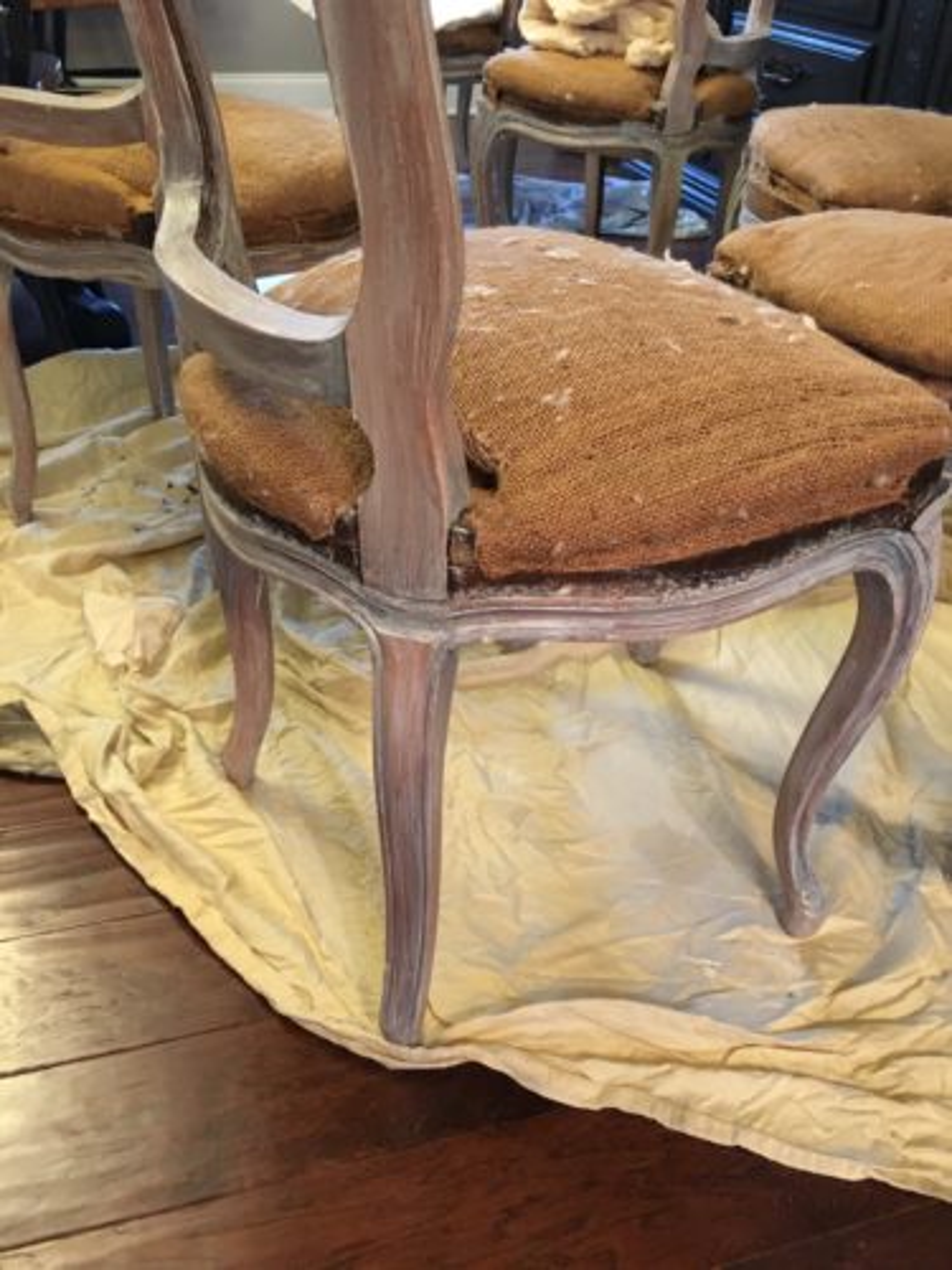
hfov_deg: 48.2
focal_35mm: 29
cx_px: 476
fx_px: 1063
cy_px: 635
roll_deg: -1.3
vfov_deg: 61.7
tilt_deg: -33.1
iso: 200
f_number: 2.2
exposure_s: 1/15
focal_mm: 4.15
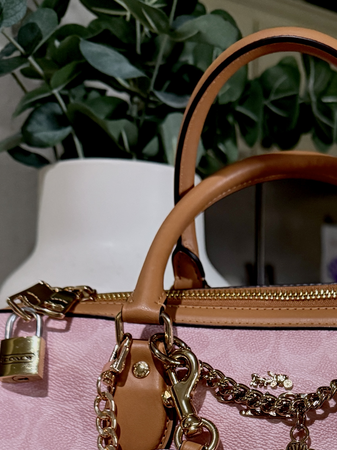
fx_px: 779
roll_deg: -1.1
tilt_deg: -9.3
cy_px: 476
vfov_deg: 29.5
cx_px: 286
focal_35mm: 60
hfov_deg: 23.9
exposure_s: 1/60
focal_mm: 6.76
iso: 640
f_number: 1.78
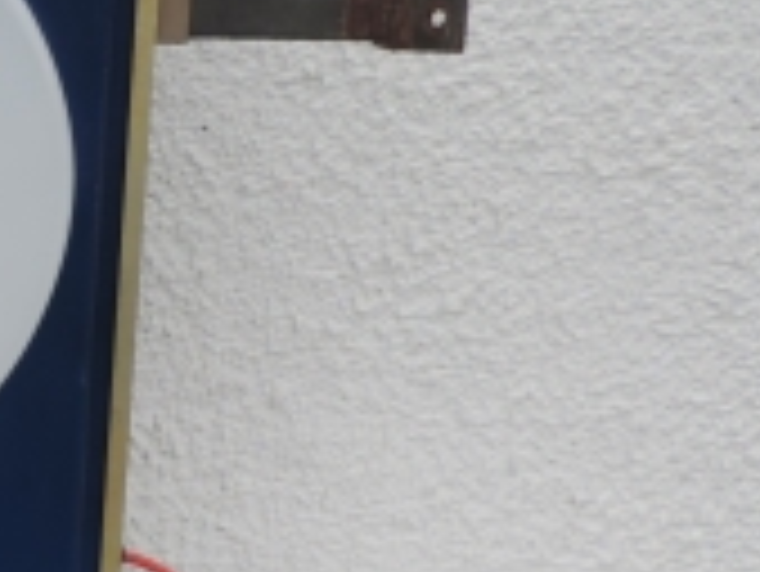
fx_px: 1868
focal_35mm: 85
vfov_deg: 17.4
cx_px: -382
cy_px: 338
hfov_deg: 19.9
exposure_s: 1/320
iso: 80
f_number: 3
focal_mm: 4.3
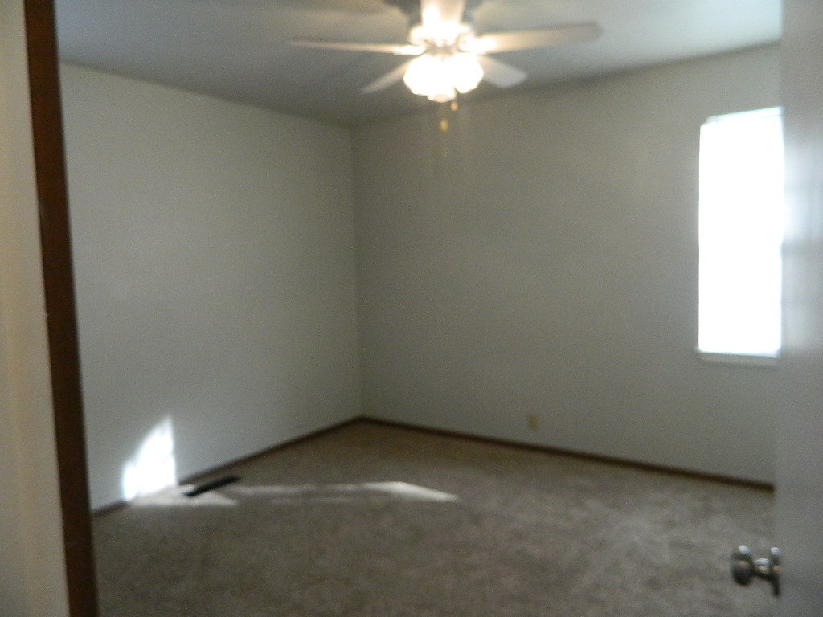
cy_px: 308
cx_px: 412
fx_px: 594
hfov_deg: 69.4
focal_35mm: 25
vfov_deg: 54.9
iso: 400
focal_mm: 4.5
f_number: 3.1
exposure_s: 1/80
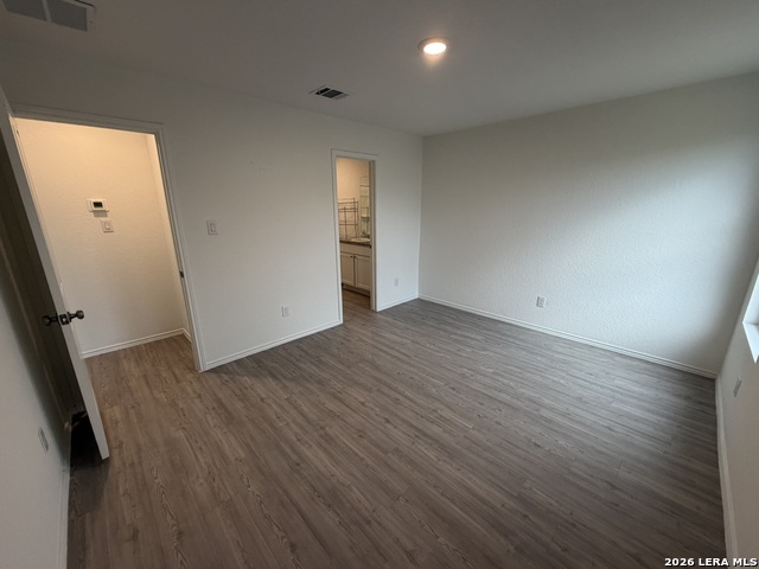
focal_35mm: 14
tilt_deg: -15.7
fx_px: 307
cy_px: 284
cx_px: 380
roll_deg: +0.2
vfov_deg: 85.7
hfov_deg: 102.1
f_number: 2.2
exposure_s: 1/120
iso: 250
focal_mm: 2.22
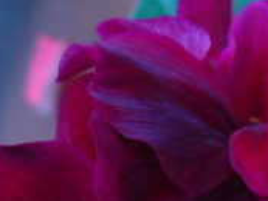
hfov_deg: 14.7
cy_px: 283
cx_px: 209
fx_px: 1030
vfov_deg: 10.8
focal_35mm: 133
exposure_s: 1/25
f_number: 2.8
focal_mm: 6
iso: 200
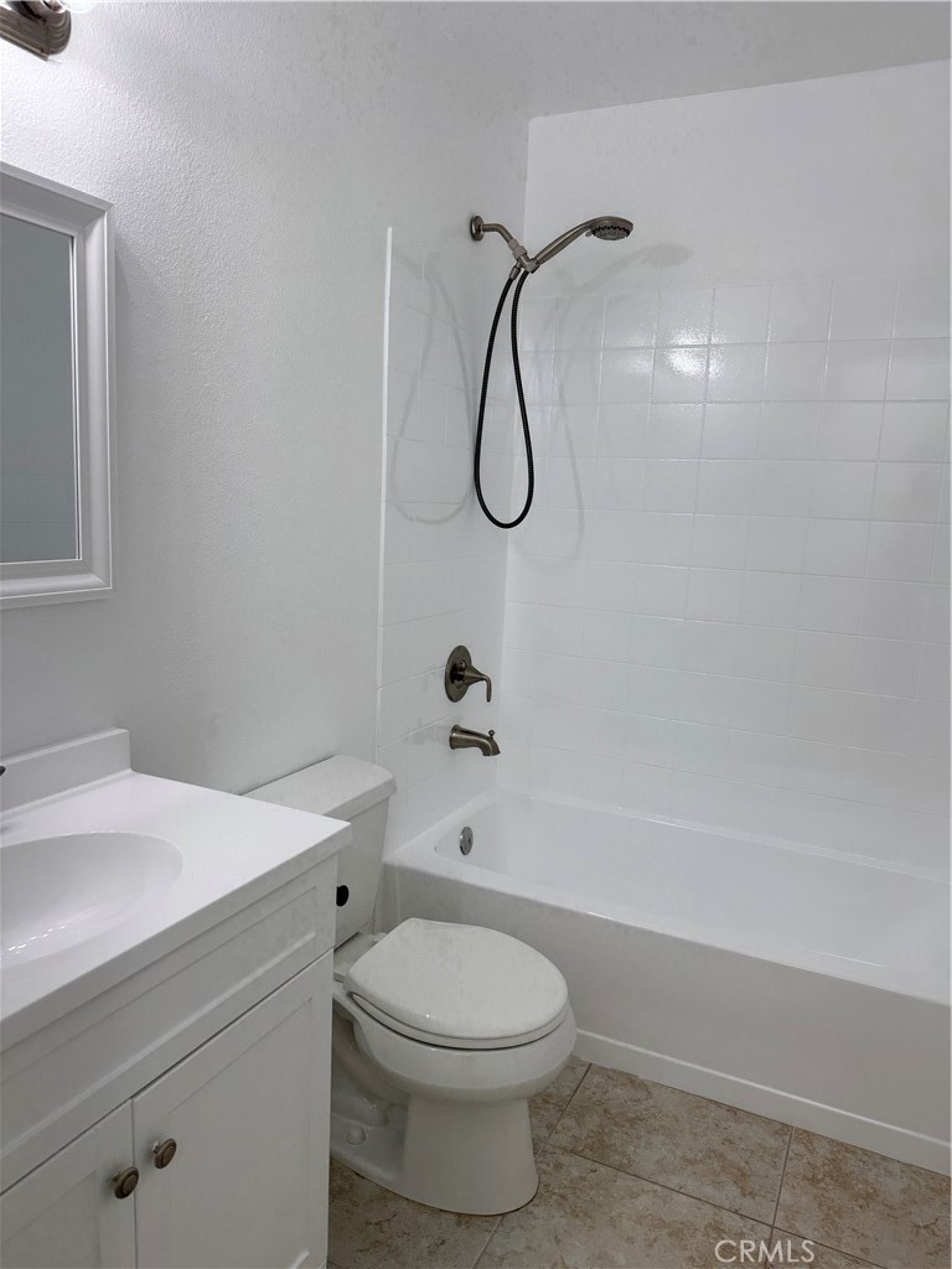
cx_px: 476
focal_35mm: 24
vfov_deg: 71.6
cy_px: 634
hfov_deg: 56.8
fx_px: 880
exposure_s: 1/360
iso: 80
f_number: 1.78
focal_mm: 6.76
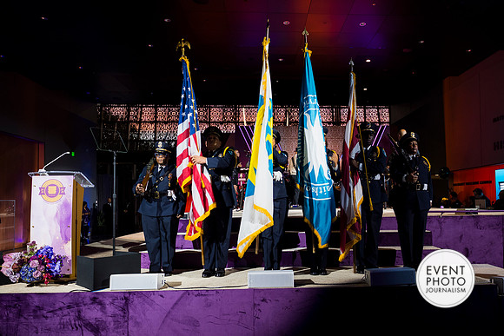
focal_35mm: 16
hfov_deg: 96.7
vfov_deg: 73.8
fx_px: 224
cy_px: 168
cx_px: 252
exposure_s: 1/50
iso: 160
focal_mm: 16
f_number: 2.5
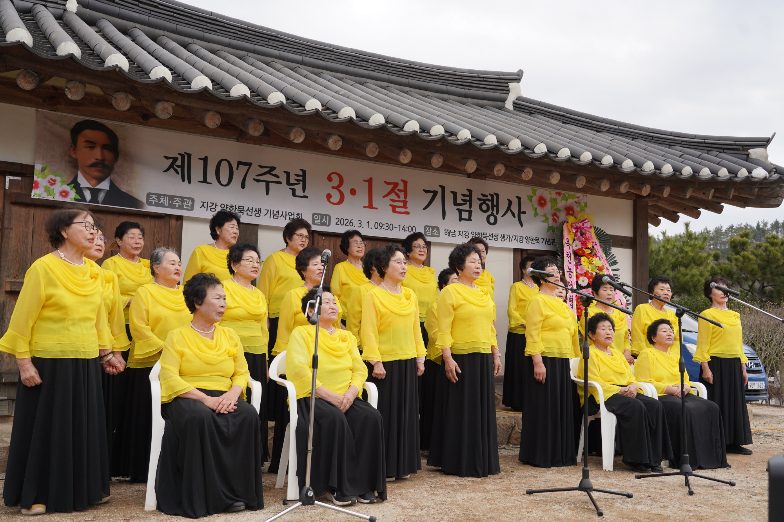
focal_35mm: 34
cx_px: 392
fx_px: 740
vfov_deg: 38.9
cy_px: 261
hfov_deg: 55.8
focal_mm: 34
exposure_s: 1/320
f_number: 4.5
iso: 100
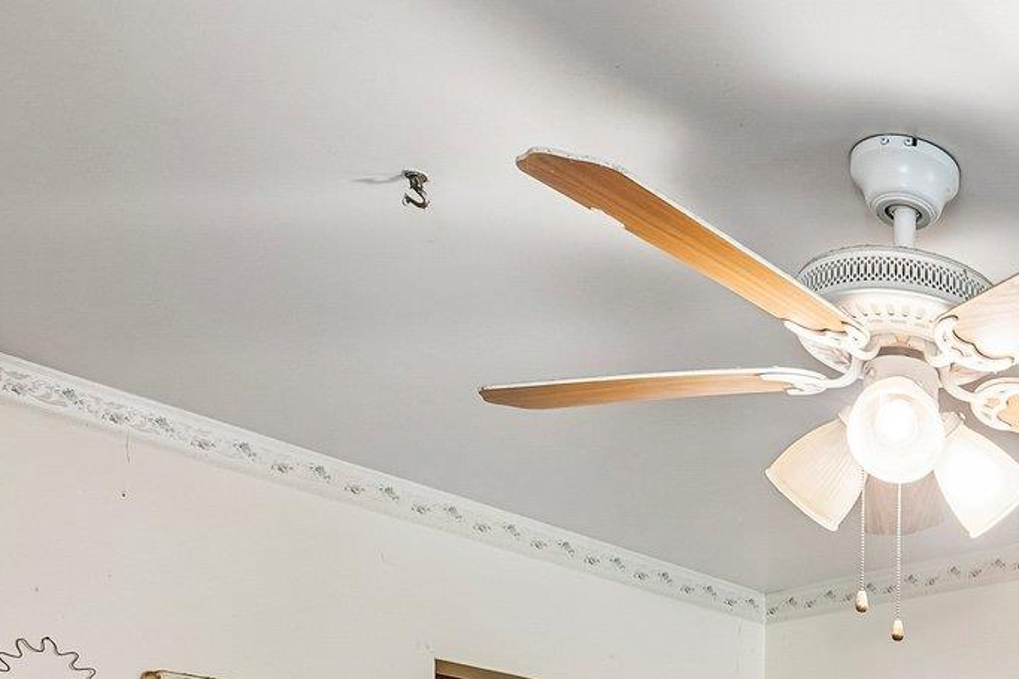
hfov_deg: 31.7
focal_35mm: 48
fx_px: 1358
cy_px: 995
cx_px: 1317
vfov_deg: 23.1
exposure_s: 1/15
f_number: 8
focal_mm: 16
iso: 800
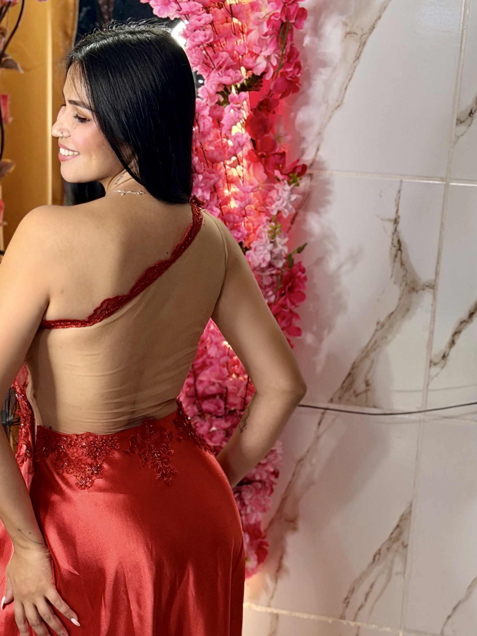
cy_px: 478
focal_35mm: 87
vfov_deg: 22.3
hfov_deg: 16.9
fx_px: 1599
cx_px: 120
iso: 200
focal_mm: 6.76
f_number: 1.78
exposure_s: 1/50
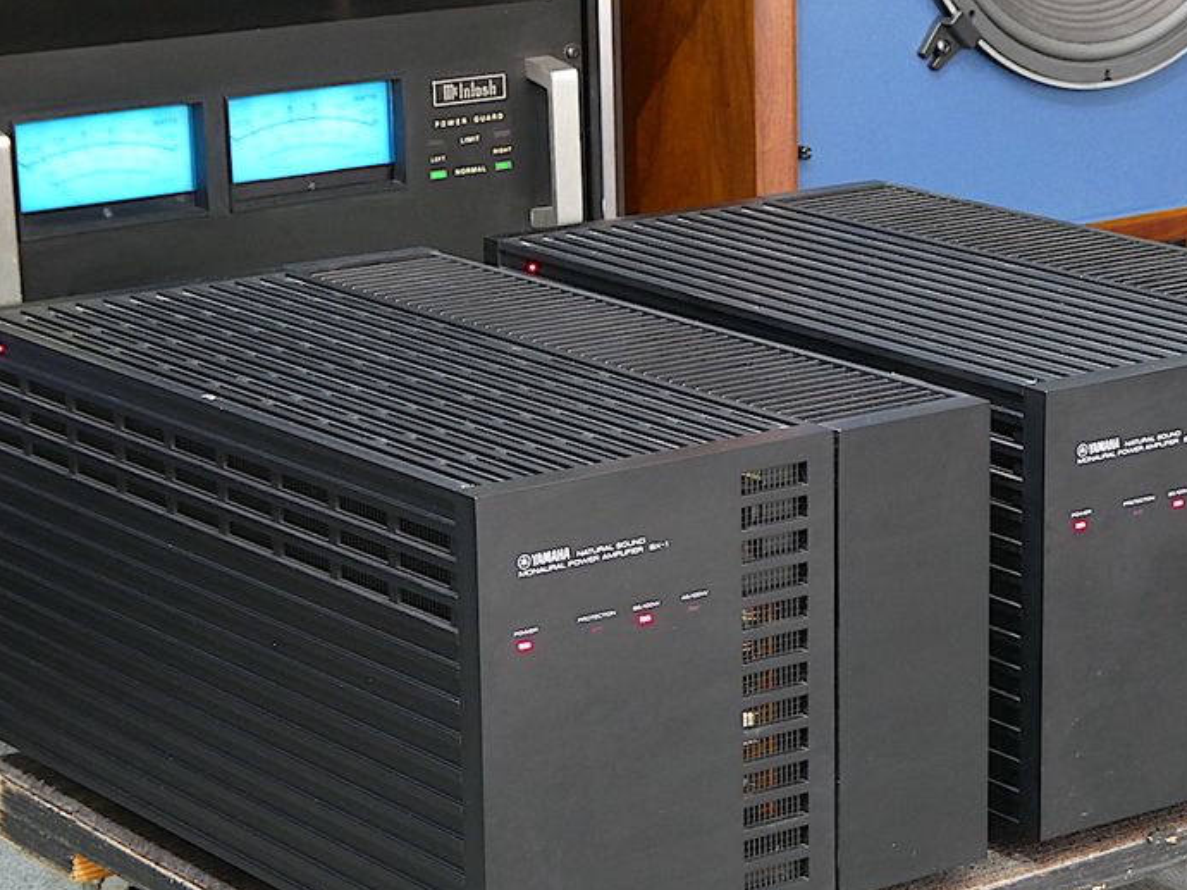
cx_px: 700
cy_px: 523
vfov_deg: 14.4
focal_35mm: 103
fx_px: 3531
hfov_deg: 19.1
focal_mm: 13.2
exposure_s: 1/1.6
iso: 200
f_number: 5
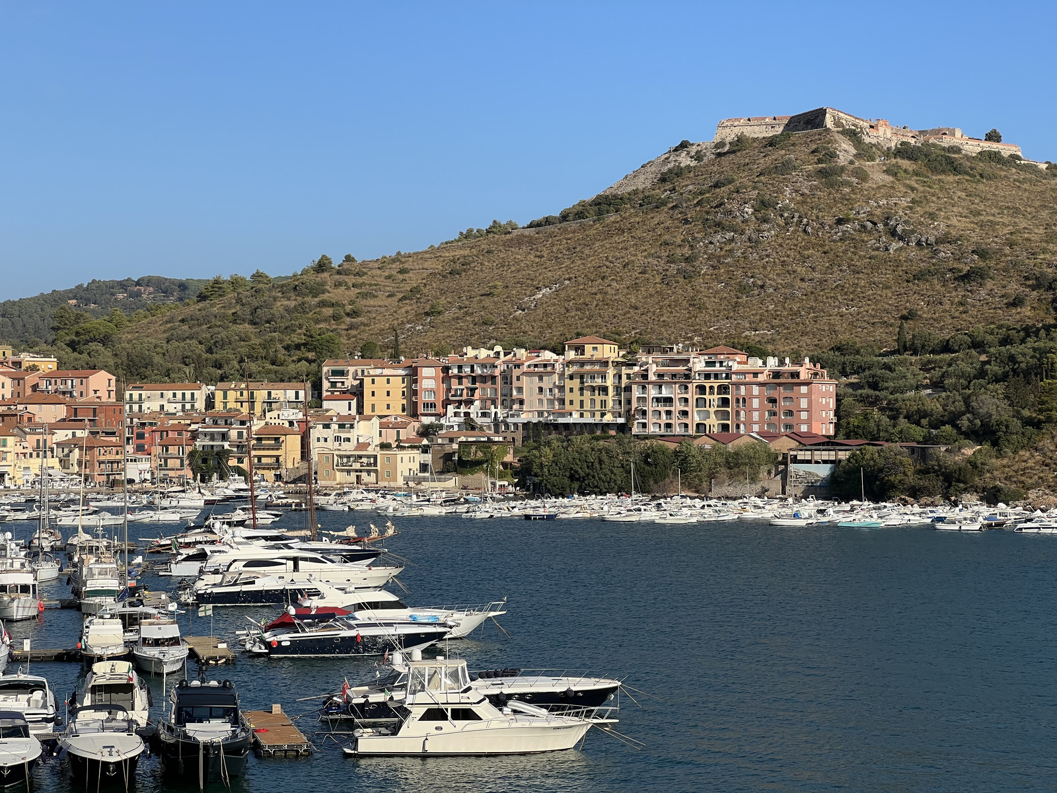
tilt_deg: +1.0
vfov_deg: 19.1
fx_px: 2351
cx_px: 528
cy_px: 396
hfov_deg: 25.3
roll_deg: +0.1
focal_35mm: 77
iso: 32
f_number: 2.8
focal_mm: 9
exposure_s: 1/1119
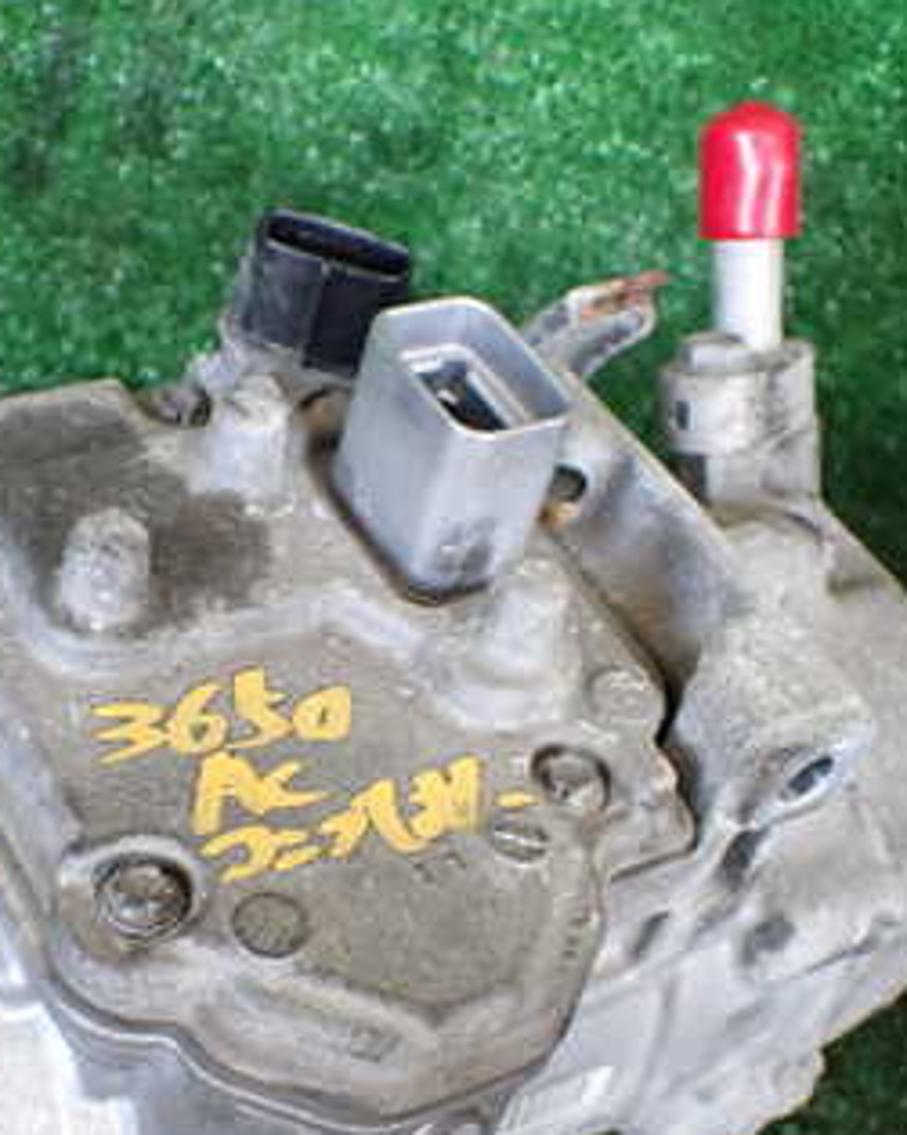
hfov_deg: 27.0
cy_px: 752
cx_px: 336
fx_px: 1880
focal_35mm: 56
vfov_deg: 33.3
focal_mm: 5.4
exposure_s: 1/125
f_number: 2.3
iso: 640
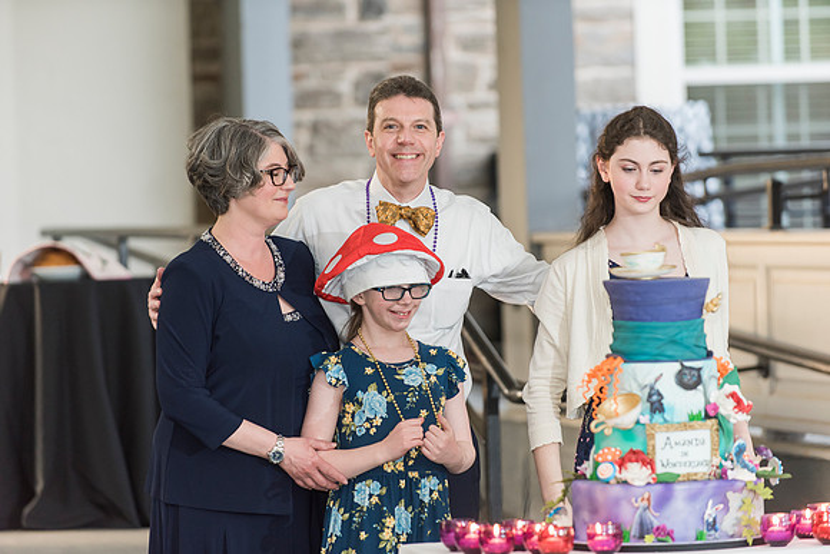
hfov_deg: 10.3
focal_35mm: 200
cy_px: 277
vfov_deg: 6.9
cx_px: 415
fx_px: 4612
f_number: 3.5
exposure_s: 1/160
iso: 1000
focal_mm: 200
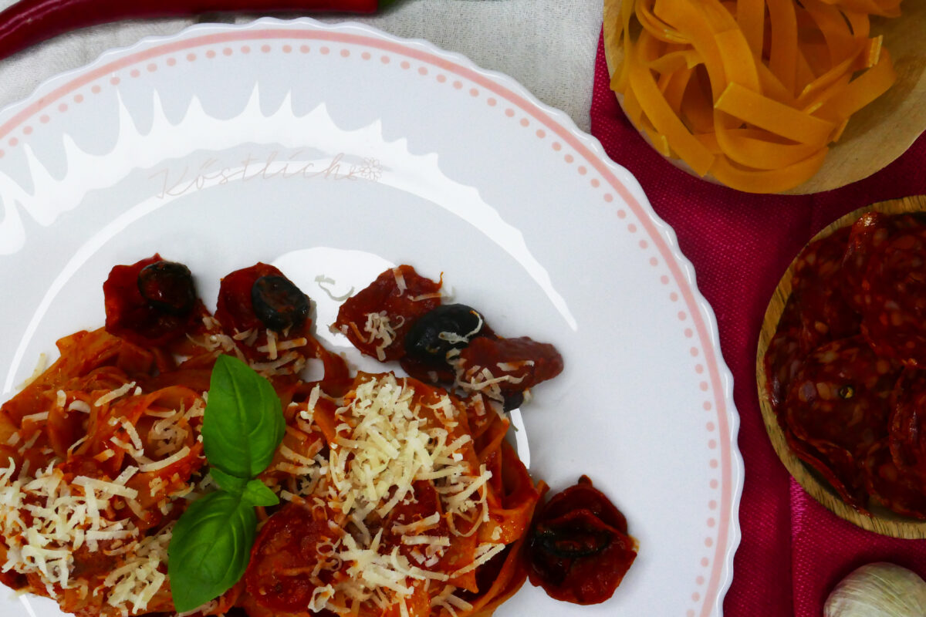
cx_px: 463
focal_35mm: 40
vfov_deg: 33.4
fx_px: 1029
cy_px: 308
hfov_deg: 48.5
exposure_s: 1/60
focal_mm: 14.6
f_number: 8
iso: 1600
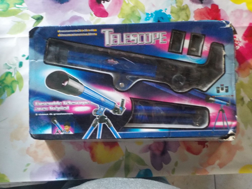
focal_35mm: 30
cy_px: 94
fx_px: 218
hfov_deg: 60.0
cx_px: 126
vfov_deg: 46.8
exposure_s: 1/8
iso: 800
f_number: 3.3
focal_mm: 4.1
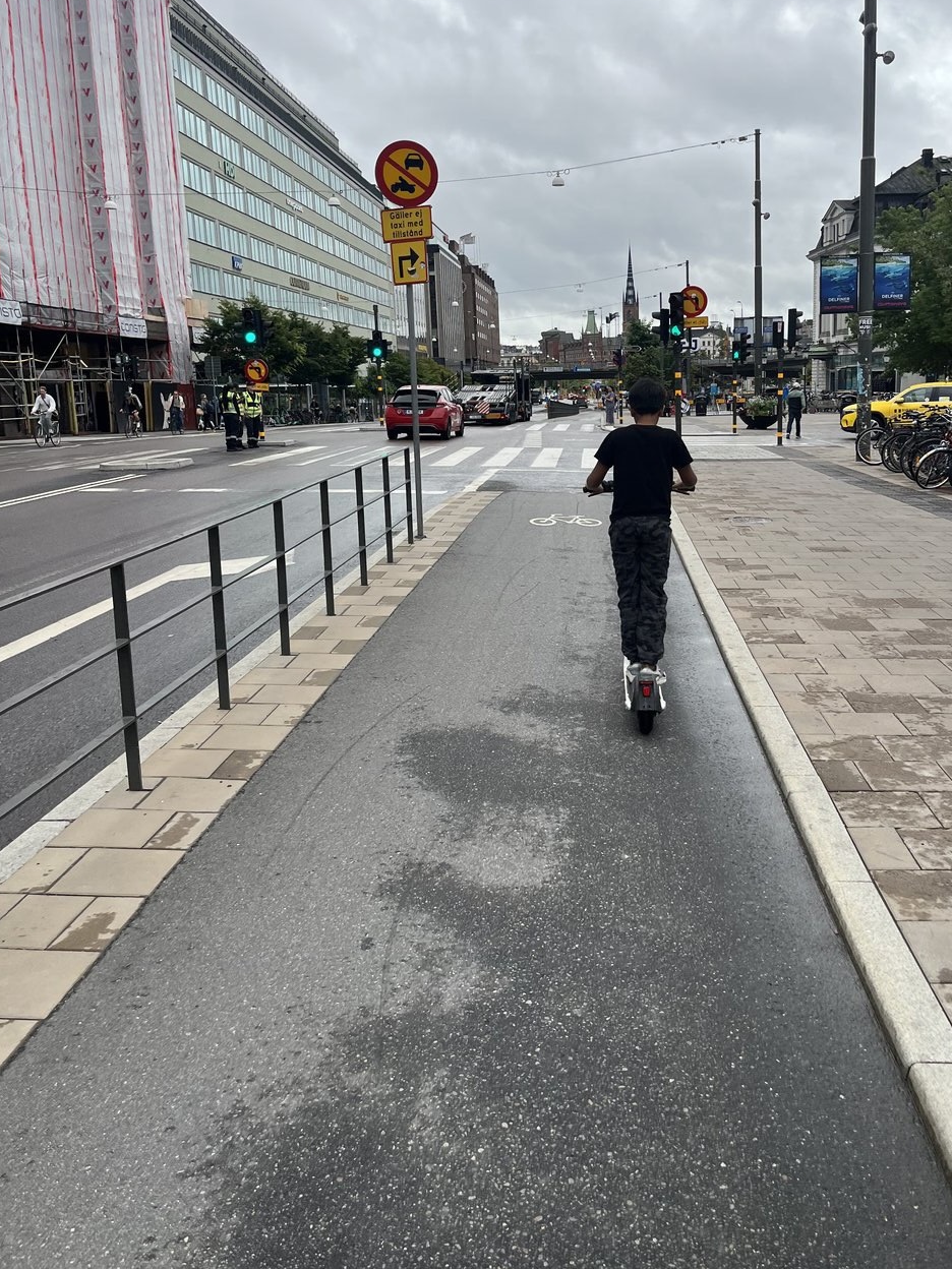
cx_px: 541
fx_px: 1100
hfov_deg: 46.7
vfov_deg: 59.8
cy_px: 570
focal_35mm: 30
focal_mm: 5.1
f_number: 1.6
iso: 50
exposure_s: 1/959
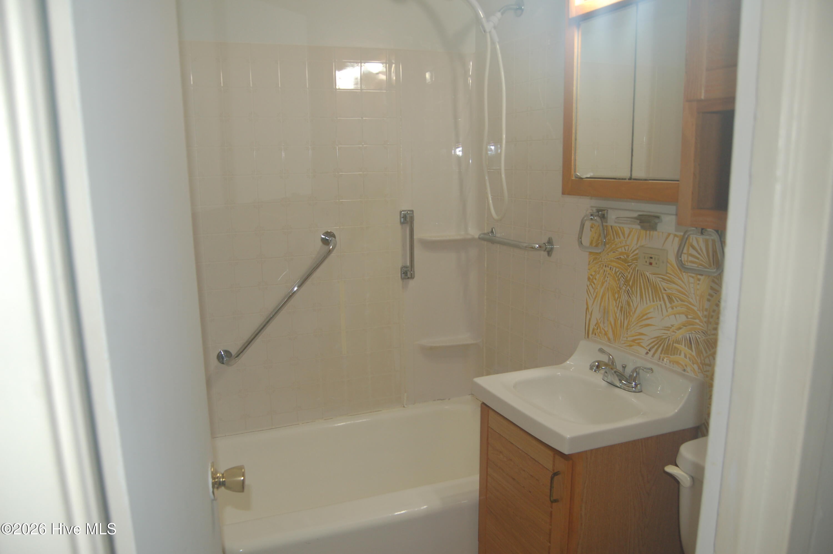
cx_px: 416
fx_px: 659
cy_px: 277
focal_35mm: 28
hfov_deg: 64.6
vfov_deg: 45.6
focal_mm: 19
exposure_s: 1/60
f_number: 3.5
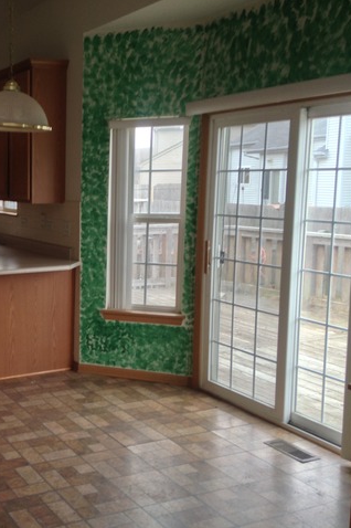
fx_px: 674
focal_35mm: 46
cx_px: 12
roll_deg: -0.5
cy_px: 264
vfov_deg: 42.8
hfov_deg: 27.7
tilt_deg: -8.3
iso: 50
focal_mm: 4.12
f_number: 2.4
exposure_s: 1/24
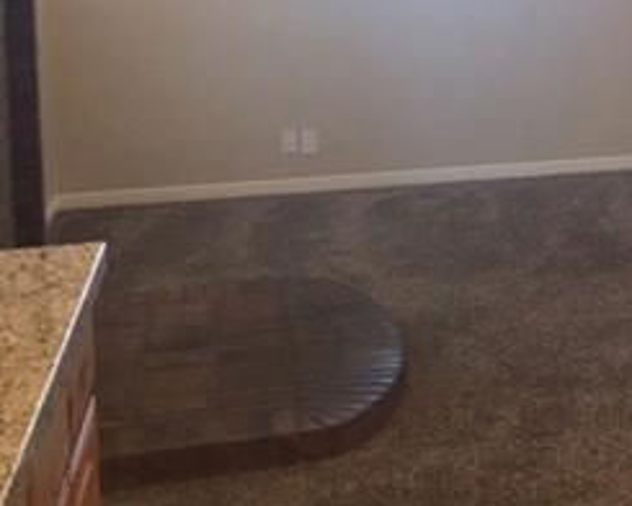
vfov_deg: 20.2
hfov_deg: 24.2
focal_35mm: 74
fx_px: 1384
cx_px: 681
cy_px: 36
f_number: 2.2
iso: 50
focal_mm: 4.15
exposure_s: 1/15
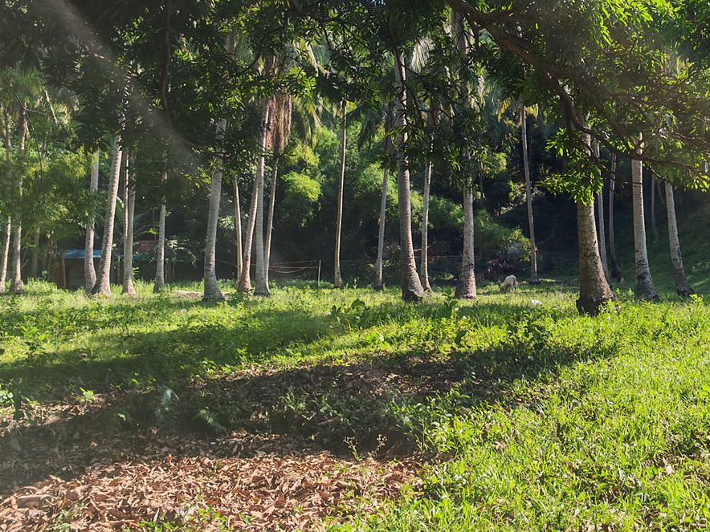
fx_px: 779
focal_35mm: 38
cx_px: 534
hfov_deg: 47.1
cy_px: 165
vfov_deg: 37.2
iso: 100
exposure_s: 1/2600
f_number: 2
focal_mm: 6.83
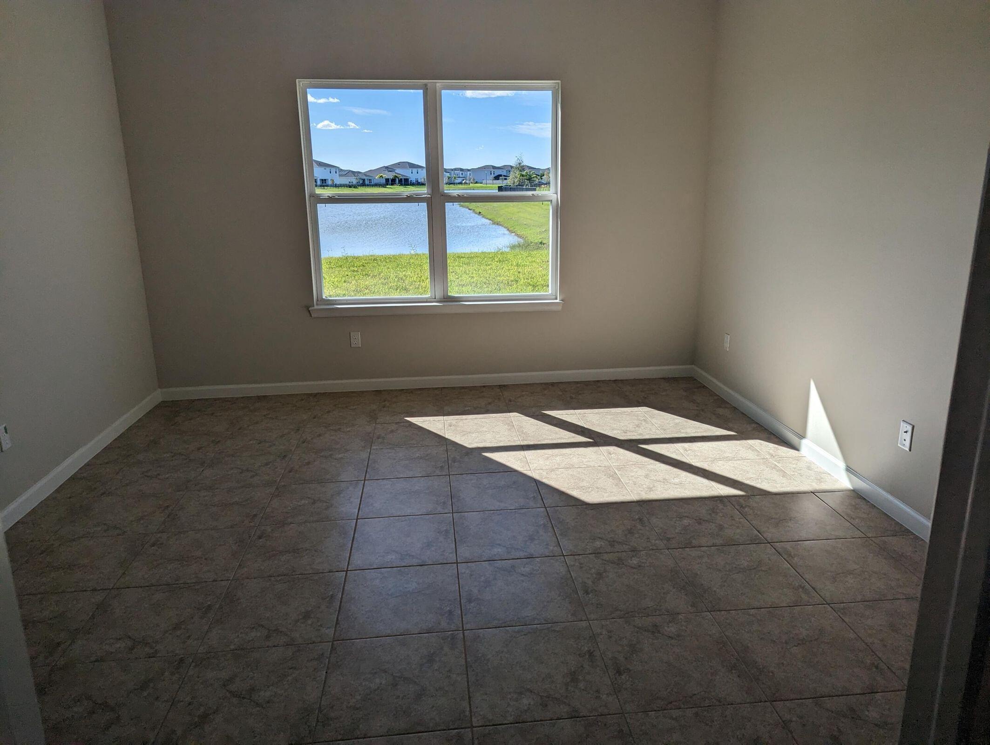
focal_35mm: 24
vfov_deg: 56.9
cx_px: 495
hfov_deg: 71.5
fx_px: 687
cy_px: 372
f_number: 1.85
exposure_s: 1/1919
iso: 49
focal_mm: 6.81
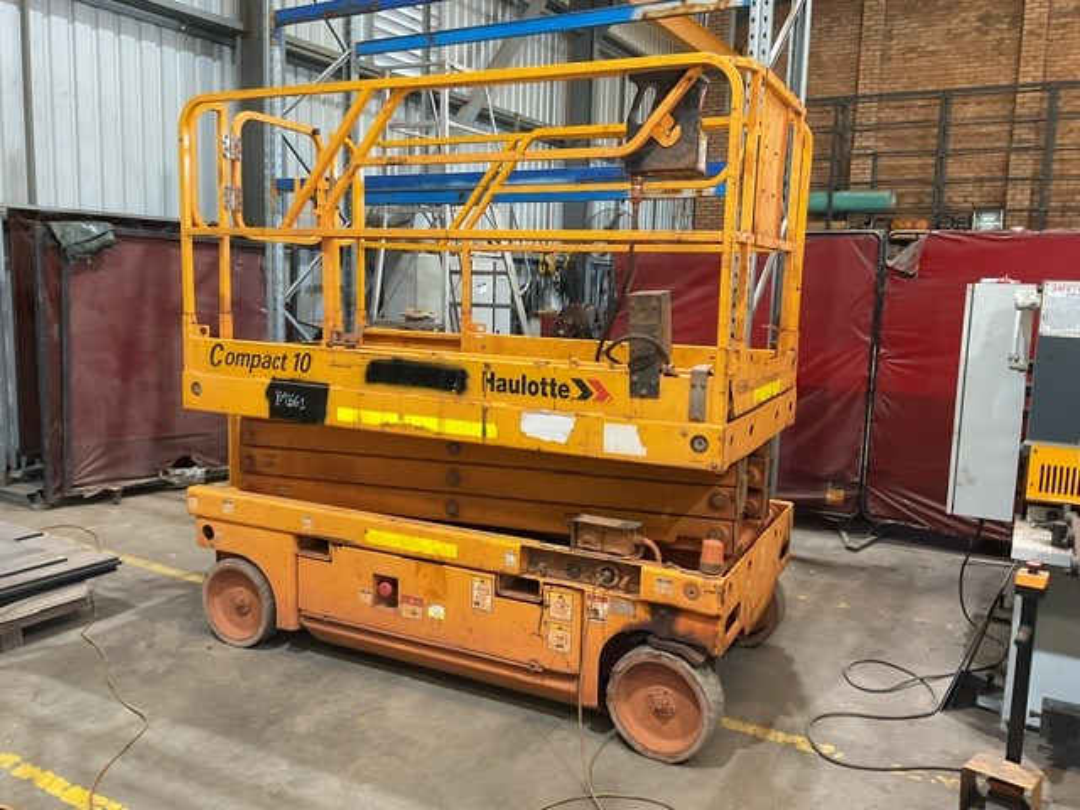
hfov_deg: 61.7
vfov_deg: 48.2
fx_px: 905
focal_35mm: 29
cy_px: 405
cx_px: 540
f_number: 1.8
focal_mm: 3
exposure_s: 1/60
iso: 200
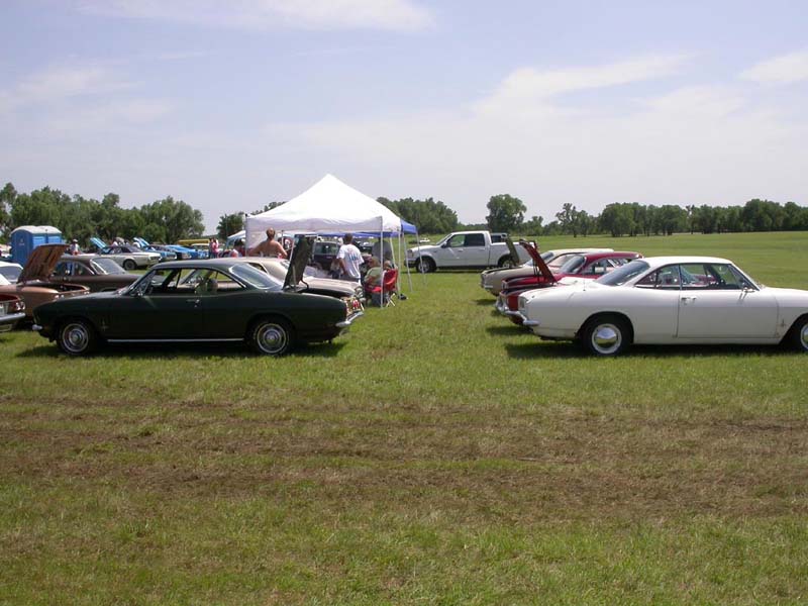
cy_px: 303
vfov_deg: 37.7
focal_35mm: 38
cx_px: 404
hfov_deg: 49.0
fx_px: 887
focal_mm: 7.85
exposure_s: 1/368
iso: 100
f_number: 7.5
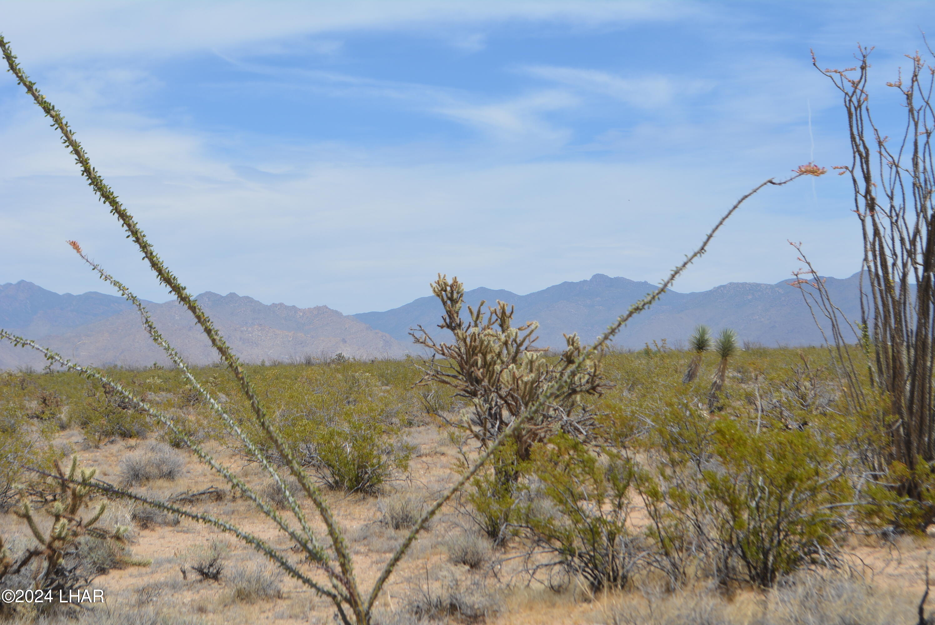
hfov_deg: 28.1
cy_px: 312
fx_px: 1871
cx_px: 468
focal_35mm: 72
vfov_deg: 19.0
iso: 100
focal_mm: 48
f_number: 9
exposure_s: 1/320
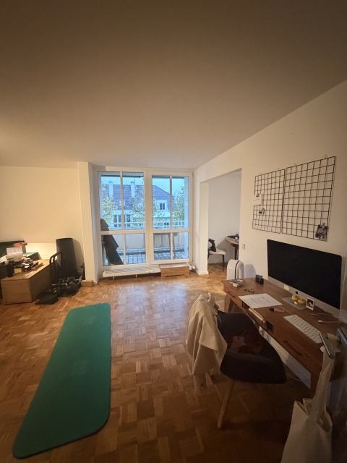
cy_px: 232
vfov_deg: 102.1
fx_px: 187
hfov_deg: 85.7
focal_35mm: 14
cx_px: 174
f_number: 2.2
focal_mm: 2.22
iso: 1000
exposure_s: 1/33
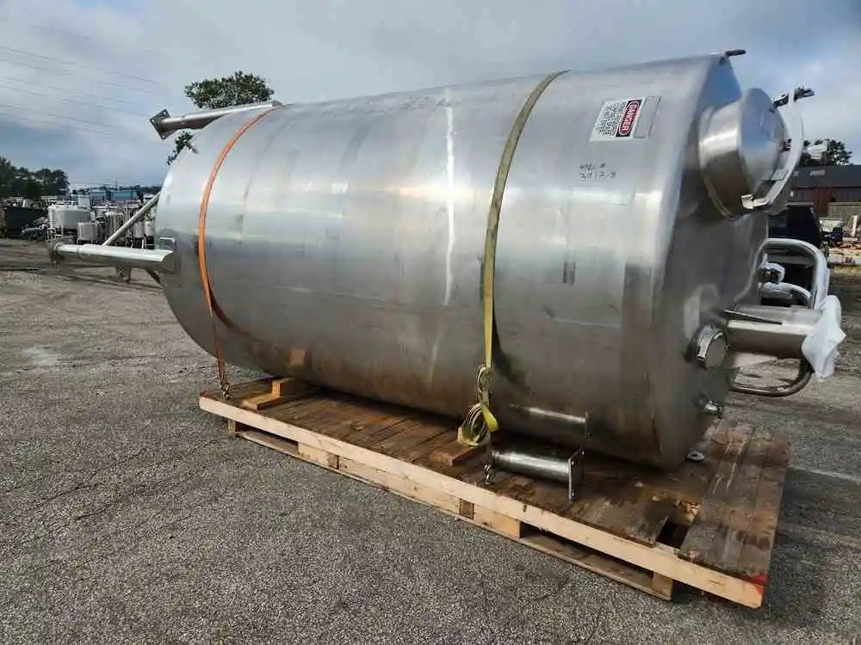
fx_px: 572
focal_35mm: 23
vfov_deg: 58.9
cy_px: 322
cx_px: 430
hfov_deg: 73.9
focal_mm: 5.4
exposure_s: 1/1732
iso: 20
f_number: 1.8
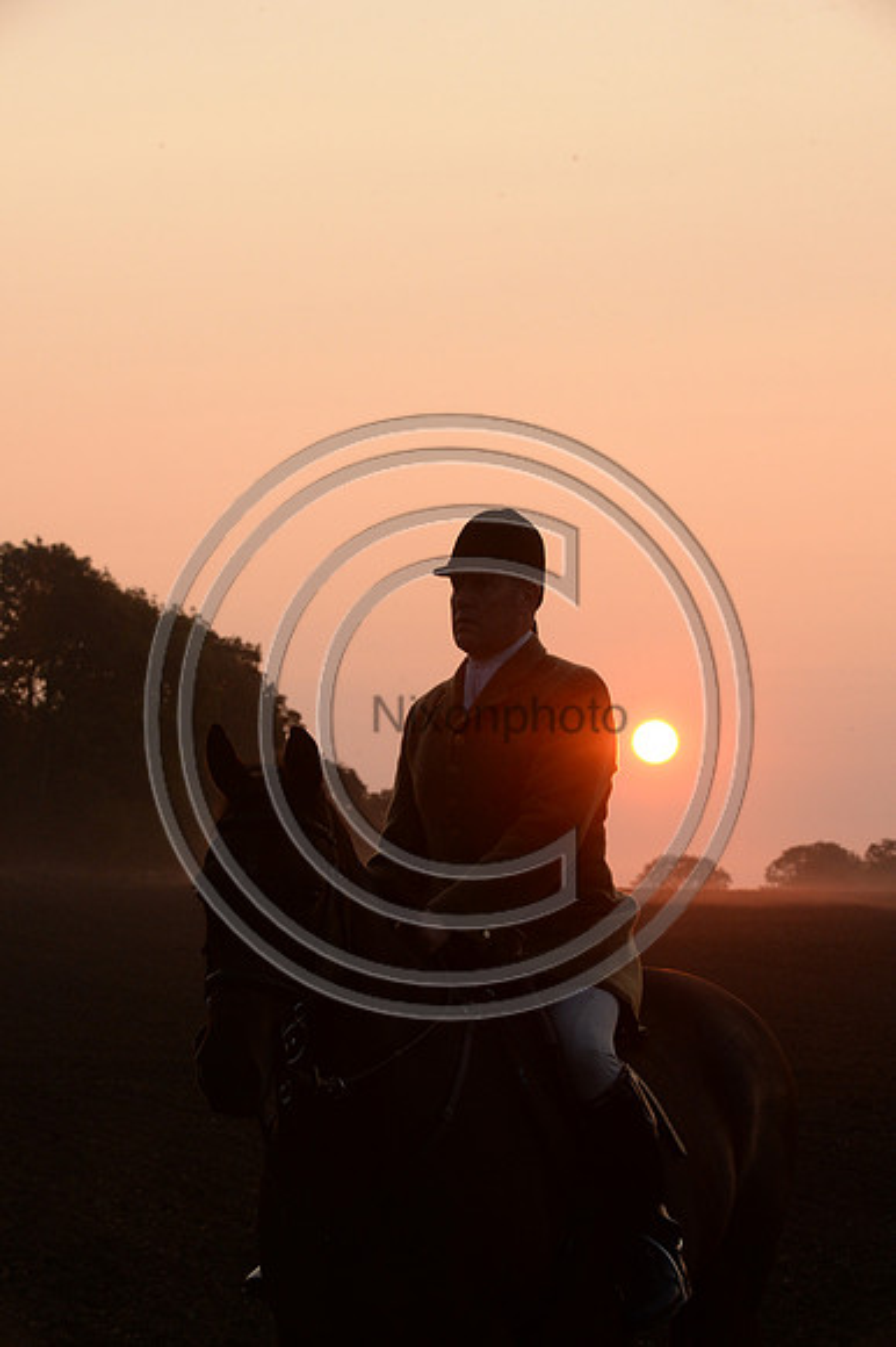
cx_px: 448
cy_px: 674
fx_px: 4336
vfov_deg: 17.7
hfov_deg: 11.8
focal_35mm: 116
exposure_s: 1/500
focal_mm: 116
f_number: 13
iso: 2500
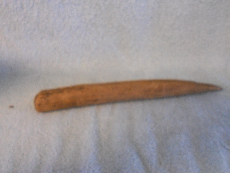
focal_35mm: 32
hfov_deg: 56.8
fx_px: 213
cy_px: 86
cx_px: 115
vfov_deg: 44.2
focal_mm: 5.8
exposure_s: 1/30
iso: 400
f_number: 3.5
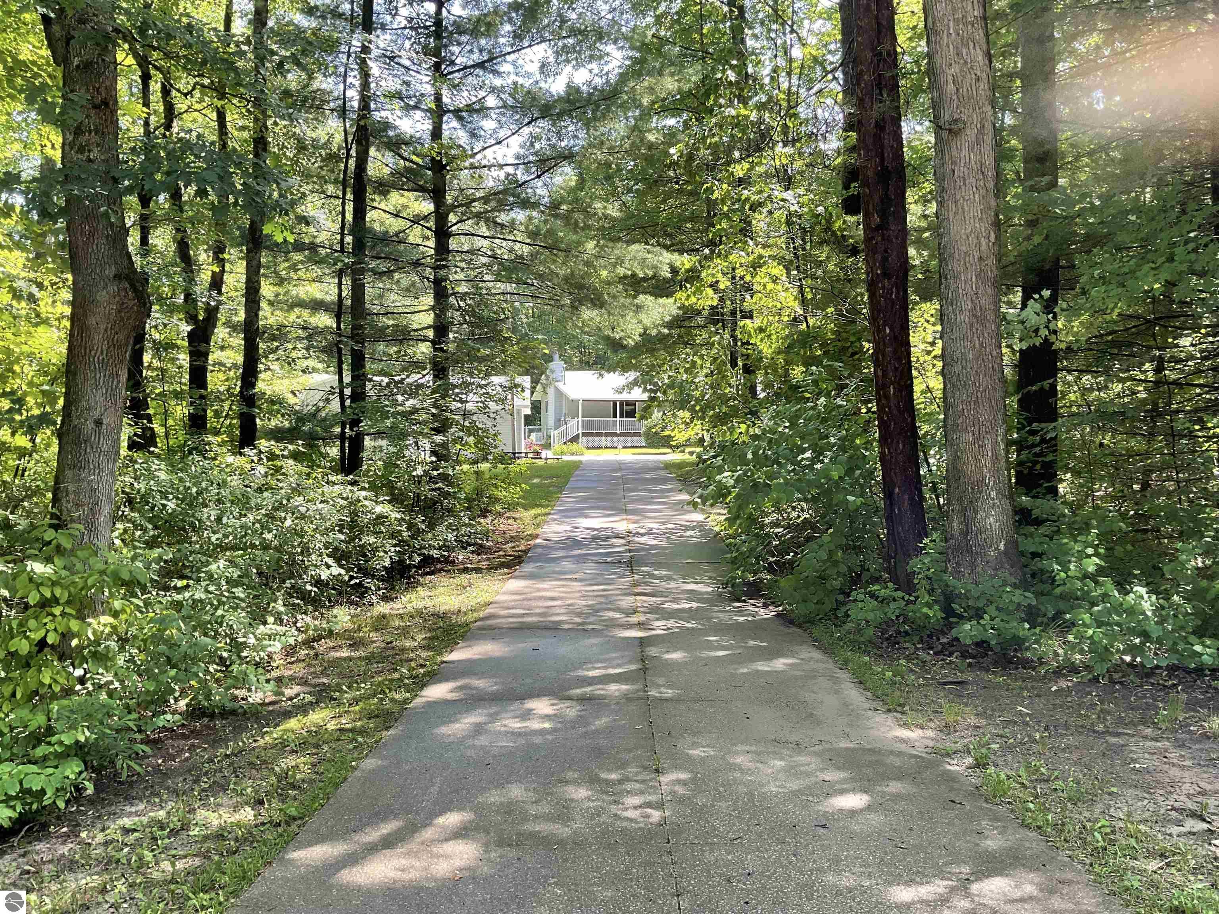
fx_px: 1021
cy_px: 457
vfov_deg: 48.2
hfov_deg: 61.7
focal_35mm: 29
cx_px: 610
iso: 32
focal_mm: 3
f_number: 1.8
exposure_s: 1/120
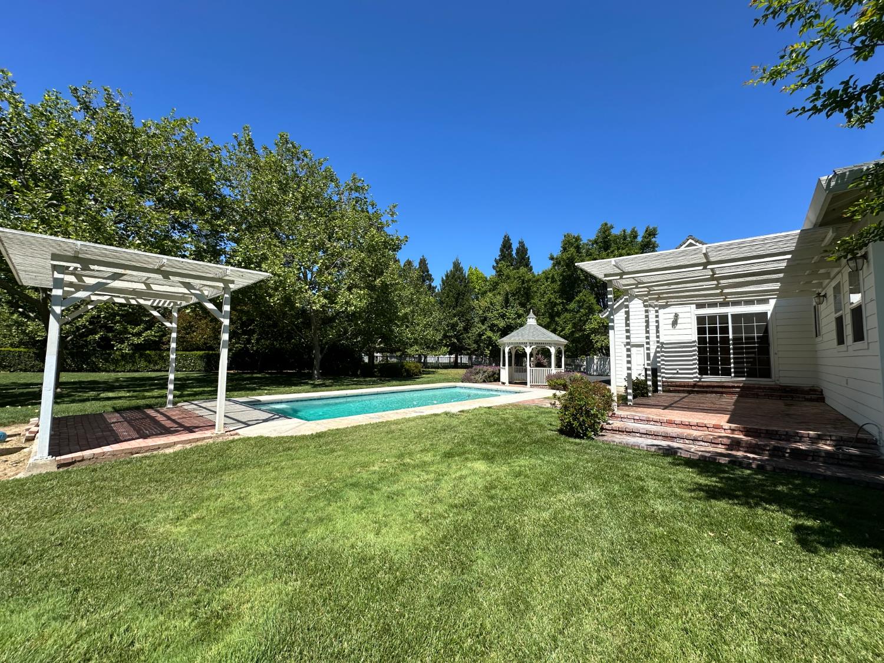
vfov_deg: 85.7
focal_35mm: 14
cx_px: 442
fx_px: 358
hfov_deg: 102.1
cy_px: 332
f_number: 2.2
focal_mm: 2.22
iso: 40
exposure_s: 1/1689
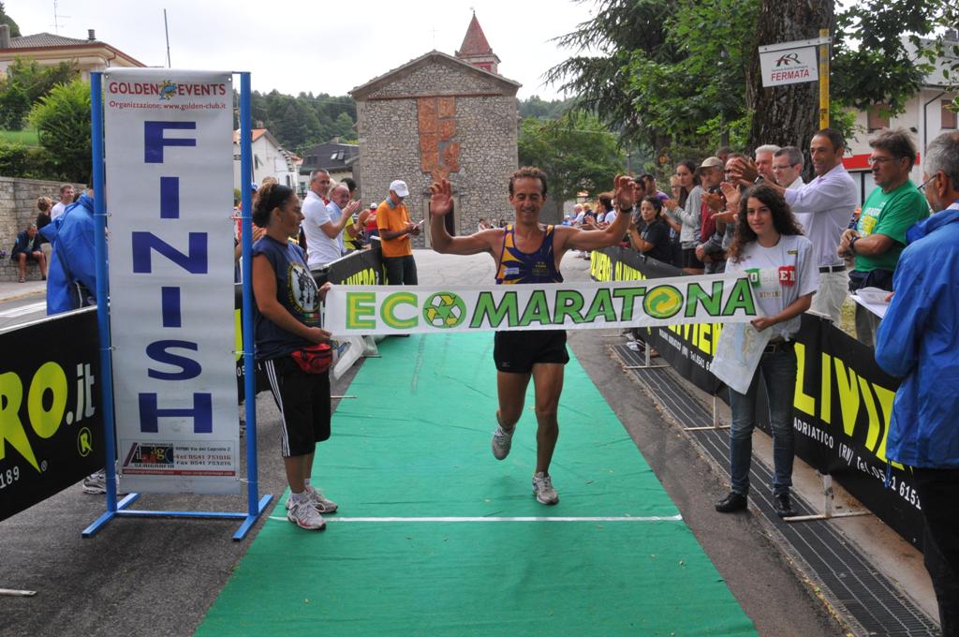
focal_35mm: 36
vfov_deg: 36.8
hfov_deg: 53.2
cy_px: 318
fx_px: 958
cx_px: 480
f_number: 14
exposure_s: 1/250
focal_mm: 24
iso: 640
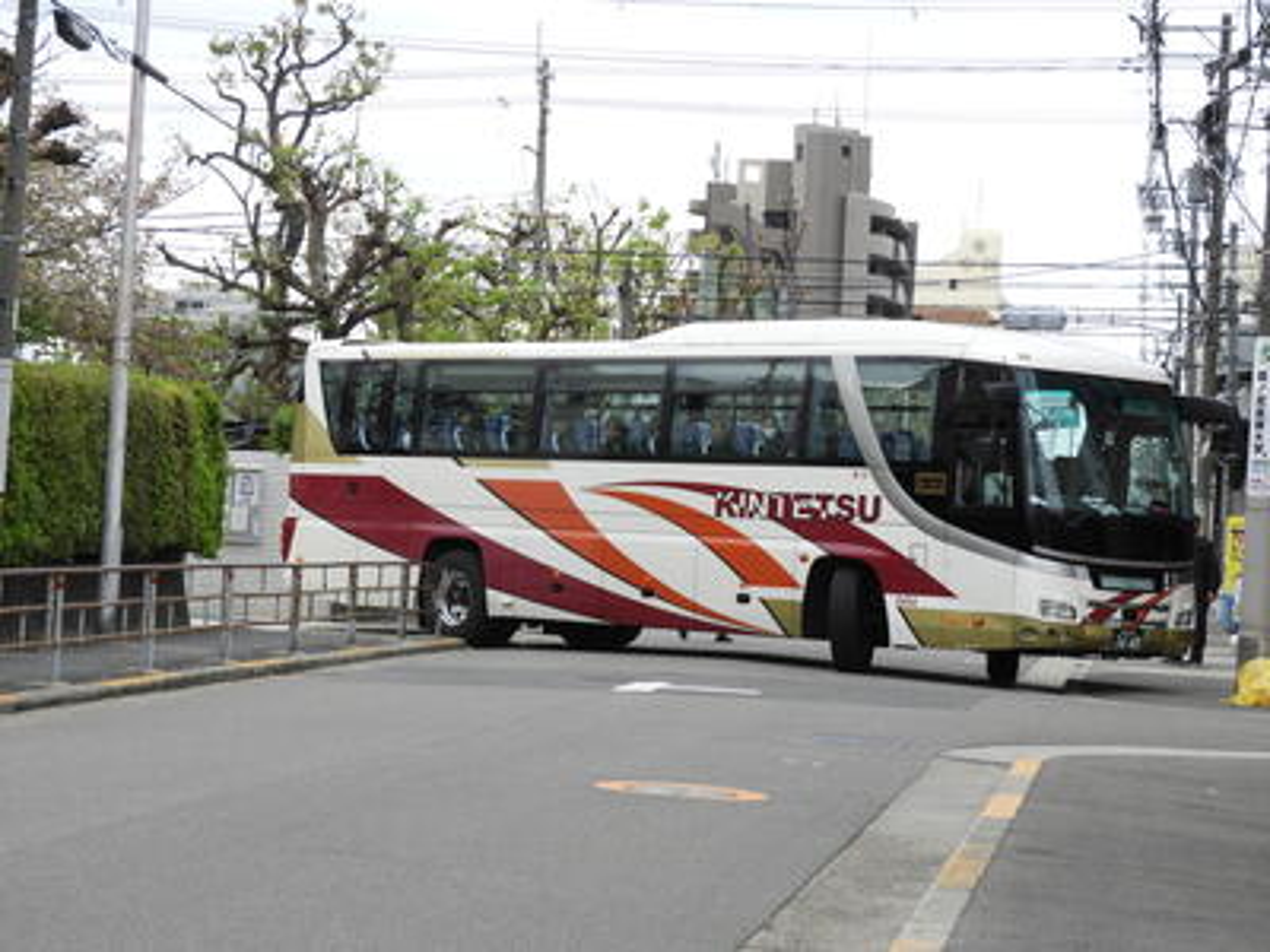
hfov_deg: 18.7
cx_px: 635
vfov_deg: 14.1
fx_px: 3852
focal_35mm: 105
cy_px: 476
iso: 100
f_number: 4.8
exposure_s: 1/250
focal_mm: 18.8
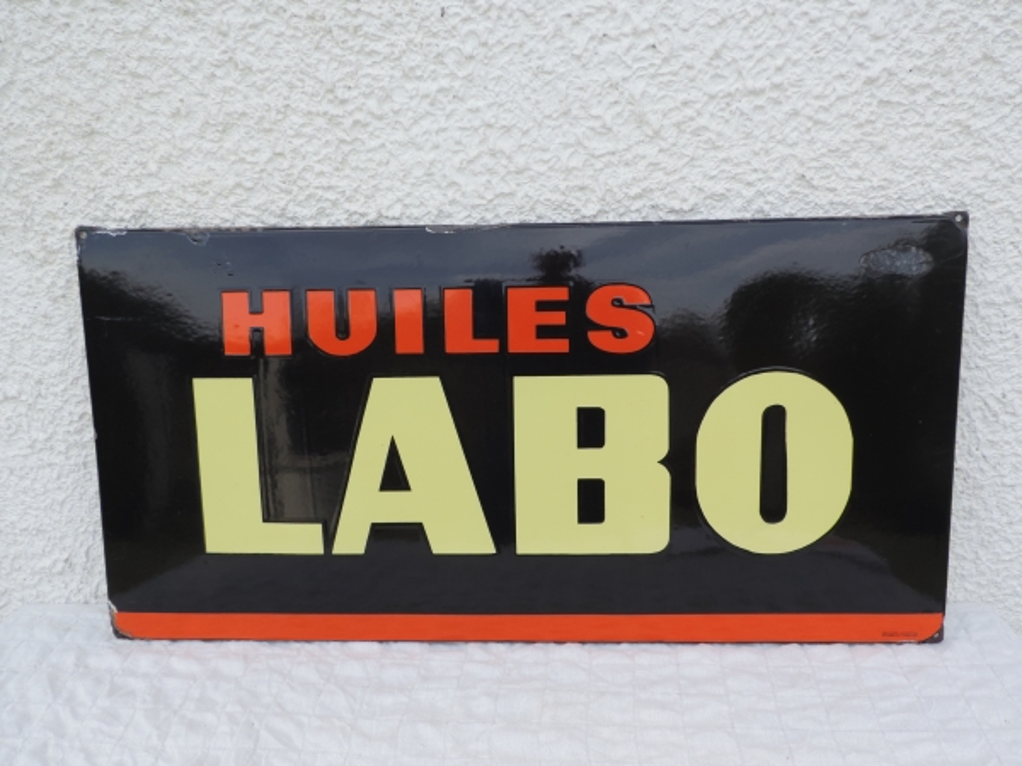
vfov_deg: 49.7
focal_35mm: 28
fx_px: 827
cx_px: 511
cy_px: 383
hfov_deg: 63.4
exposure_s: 1/320
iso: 80
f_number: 3.1
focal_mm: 4.9
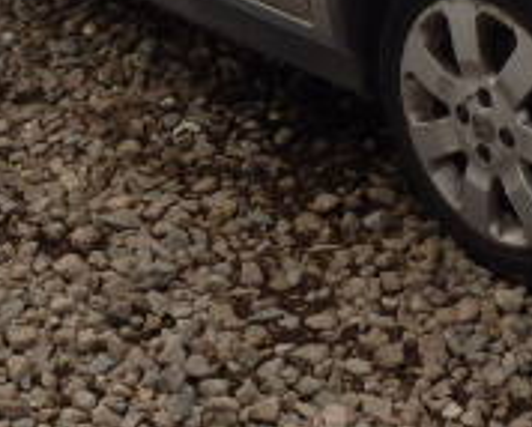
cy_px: -48
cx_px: 499
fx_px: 1987
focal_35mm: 126
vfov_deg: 12.1
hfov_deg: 15.0
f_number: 4.5
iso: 125
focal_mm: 6.4
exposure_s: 1/320
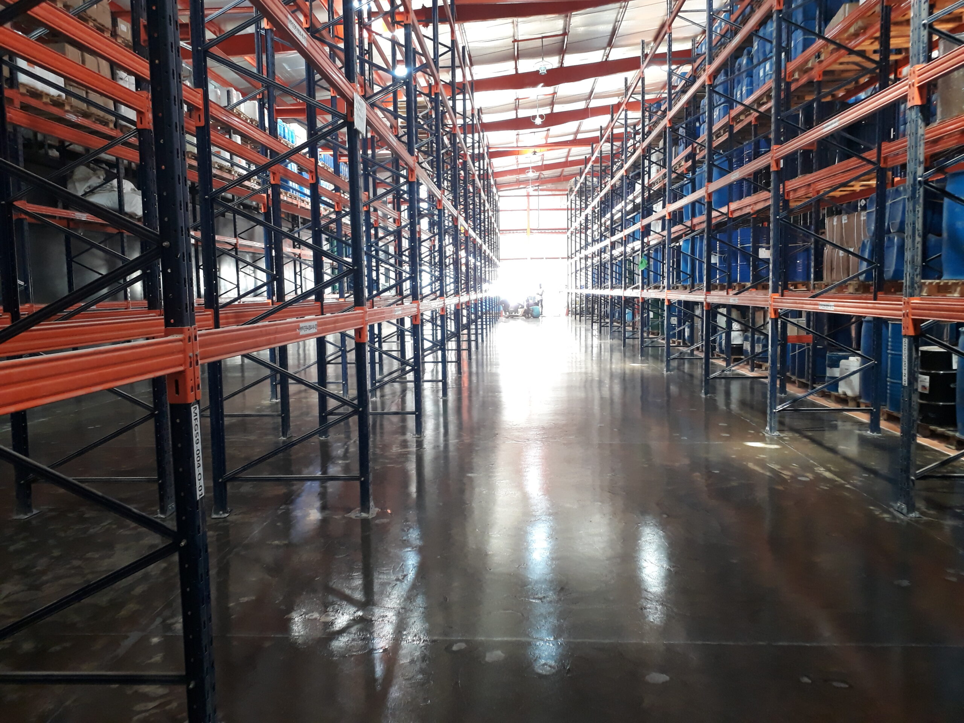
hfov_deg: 65.3
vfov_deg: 51.4
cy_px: 362
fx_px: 752
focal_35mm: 27
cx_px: 482
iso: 200
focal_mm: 3.6
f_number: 1.9
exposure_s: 1/17
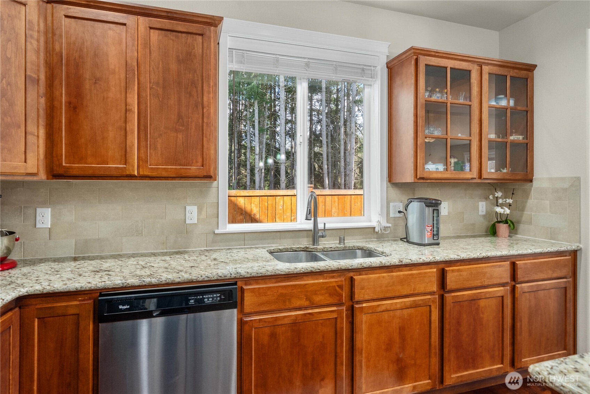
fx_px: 312
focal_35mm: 19
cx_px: 295
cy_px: 197
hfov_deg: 86.9
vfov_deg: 64.6
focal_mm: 19
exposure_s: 1/10
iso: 1000
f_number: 7.1
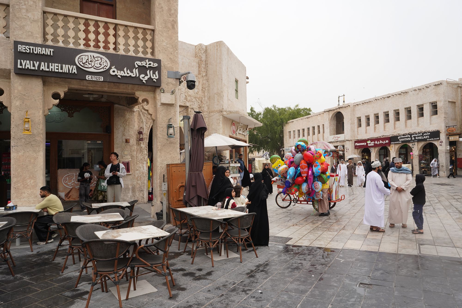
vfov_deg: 53.1
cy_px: 154
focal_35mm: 24
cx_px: 231
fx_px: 308
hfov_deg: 73.7
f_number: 11
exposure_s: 1/100
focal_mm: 24
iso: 400
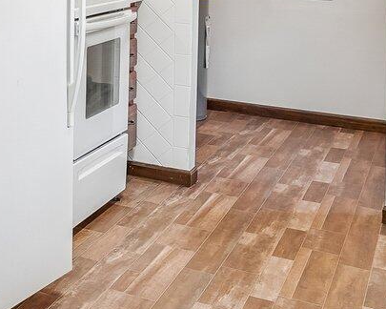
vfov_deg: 18.4
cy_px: -74
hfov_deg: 19.1
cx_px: -288
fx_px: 895
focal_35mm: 78
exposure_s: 1/15
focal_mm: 16.5
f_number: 8
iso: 400
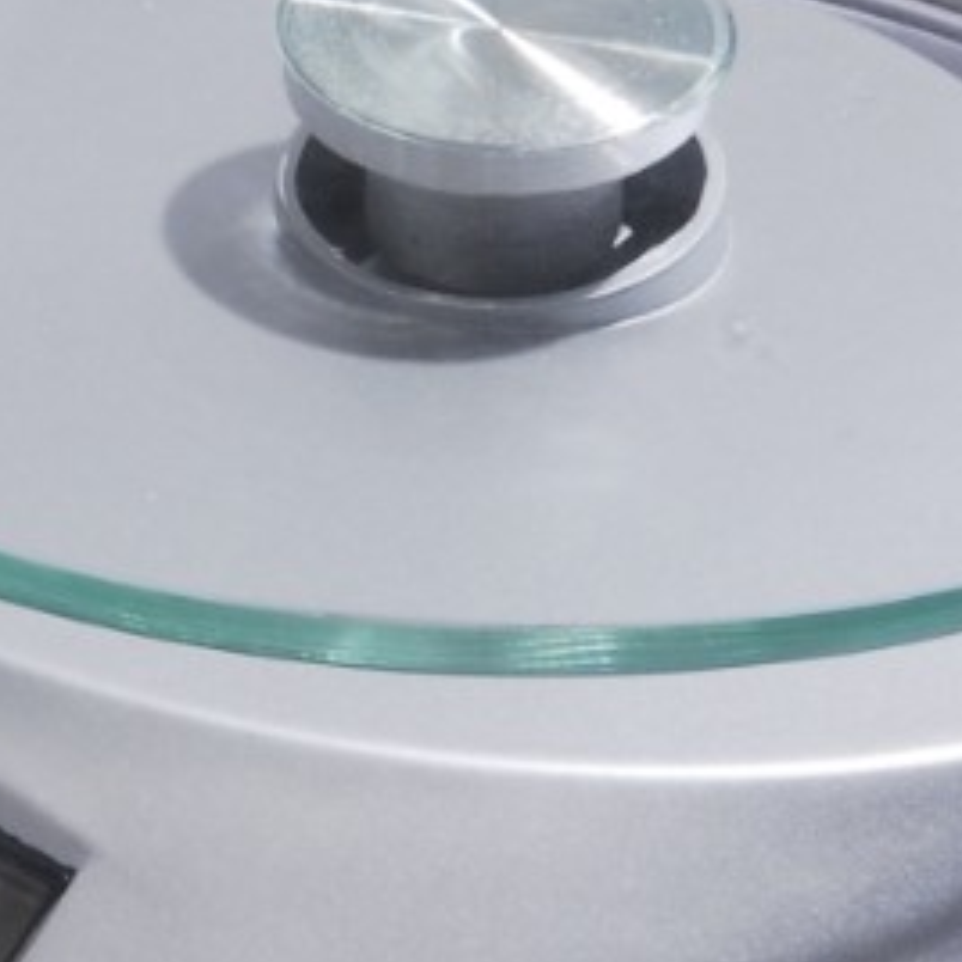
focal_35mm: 419
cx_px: 302
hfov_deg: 4.2
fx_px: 13159
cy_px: 127
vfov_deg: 4.2
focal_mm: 55
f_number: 20
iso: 125
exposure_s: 1/30
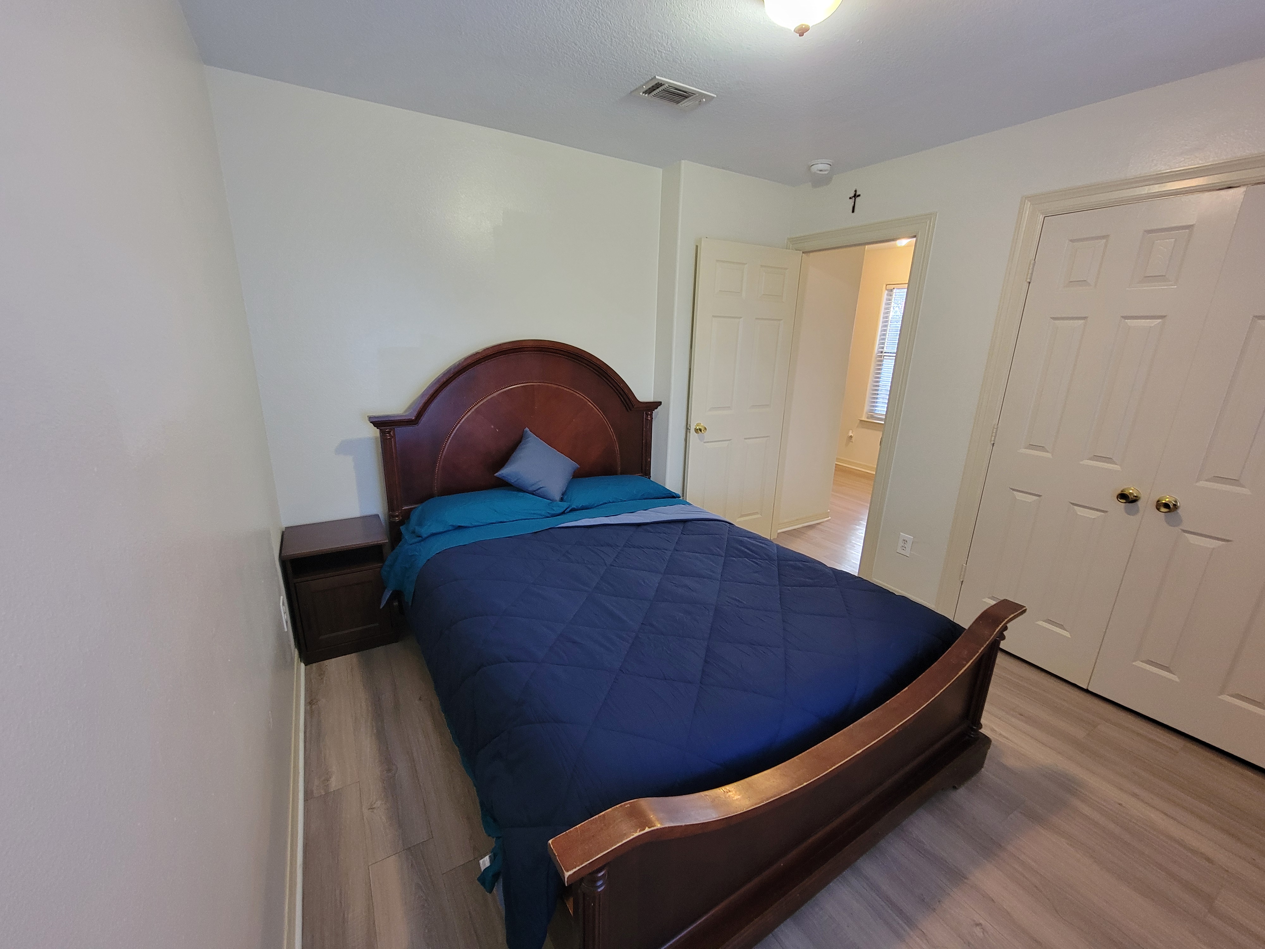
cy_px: 474
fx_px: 475
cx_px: 632
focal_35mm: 13
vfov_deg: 89.9
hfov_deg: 106.2
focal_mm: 2.2
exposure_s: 1/30
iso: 320
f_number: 2.2
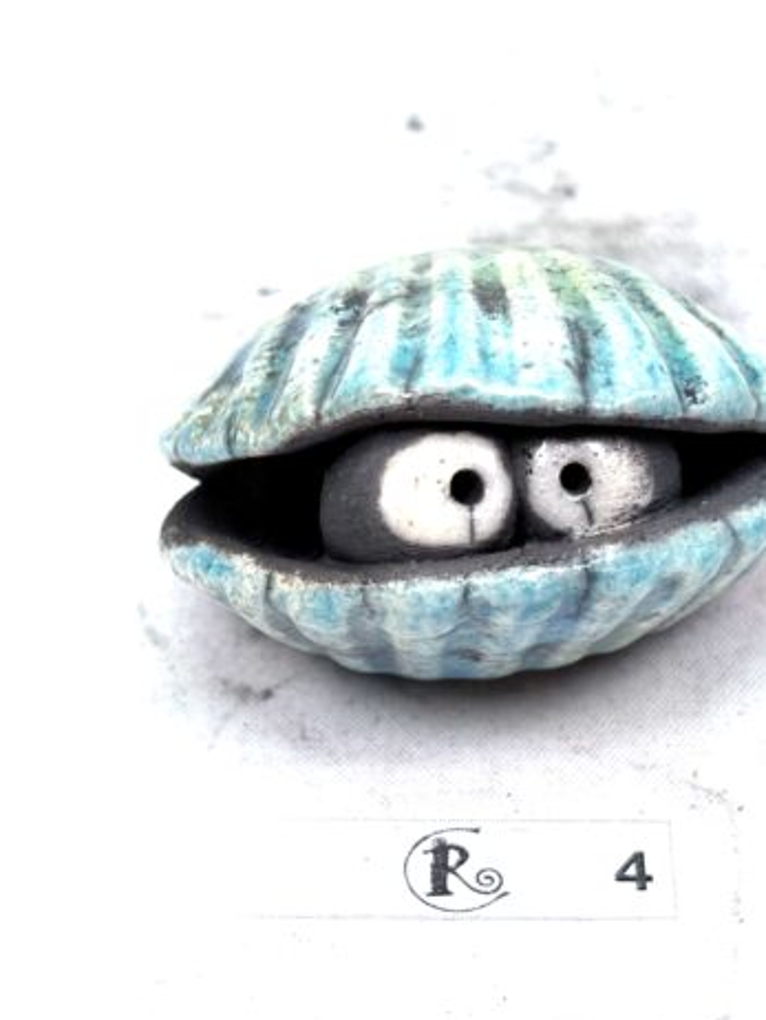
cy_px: 489
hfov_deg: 24.4
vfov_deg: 32.2
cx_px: 437
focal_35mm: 60
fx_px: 1769
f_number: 1.6
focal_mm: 5.96
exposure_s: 1/465
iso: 50
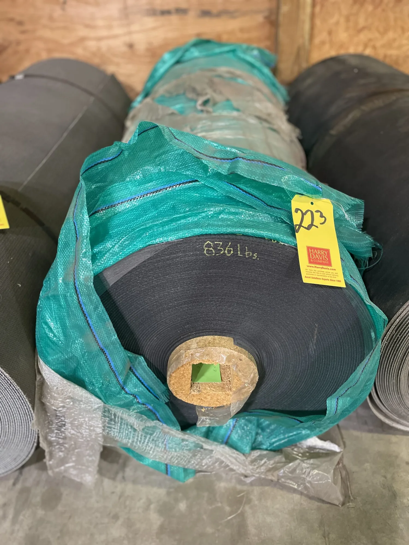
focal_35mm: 26
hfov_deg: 53.1
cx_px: 204
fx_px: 410
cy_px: 272
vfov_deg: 67.3
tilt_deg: -37.1
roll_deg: +3.9
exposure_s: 1/60
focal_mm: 4.2
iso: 400
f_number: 1.6
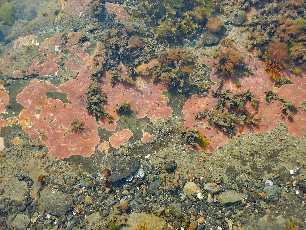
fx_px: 309
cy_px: 117
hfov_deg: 52.6
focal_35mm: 35
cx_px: 150
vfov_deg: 40.7
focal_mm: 6.1
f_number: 4.2
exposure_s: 1/200
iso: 125
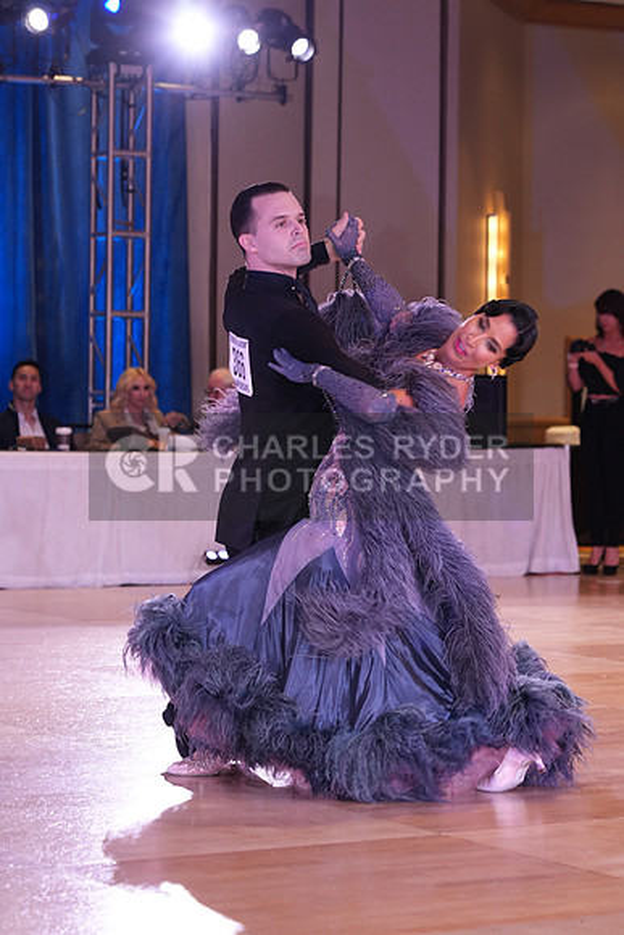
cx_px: 312
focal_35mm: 105
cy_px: 468
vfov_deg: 19.5
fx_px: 2728
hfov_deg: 13.0
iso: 1250
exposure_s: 1/200
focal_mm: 105
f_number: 5
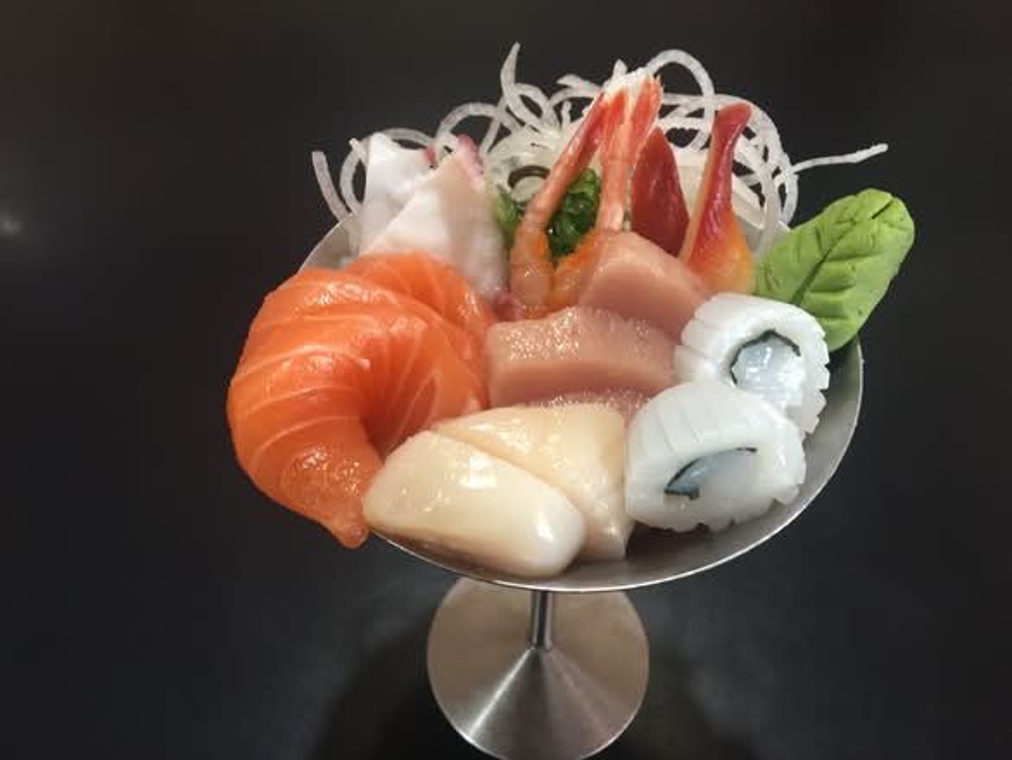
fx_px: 848
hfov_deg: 61.6
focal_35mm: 29
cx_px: 506
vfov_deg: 48.3
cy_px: 380
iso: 160
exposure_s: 1/30
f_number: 2.2
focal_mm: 4.15
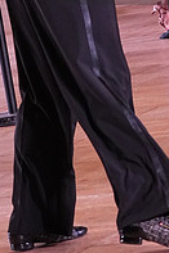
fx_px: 1933
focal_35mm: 274
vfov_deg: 7.5
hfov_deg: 5.0
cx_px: 235
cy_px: -37
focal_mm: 62
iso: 3200
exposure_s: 1/400
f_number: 5
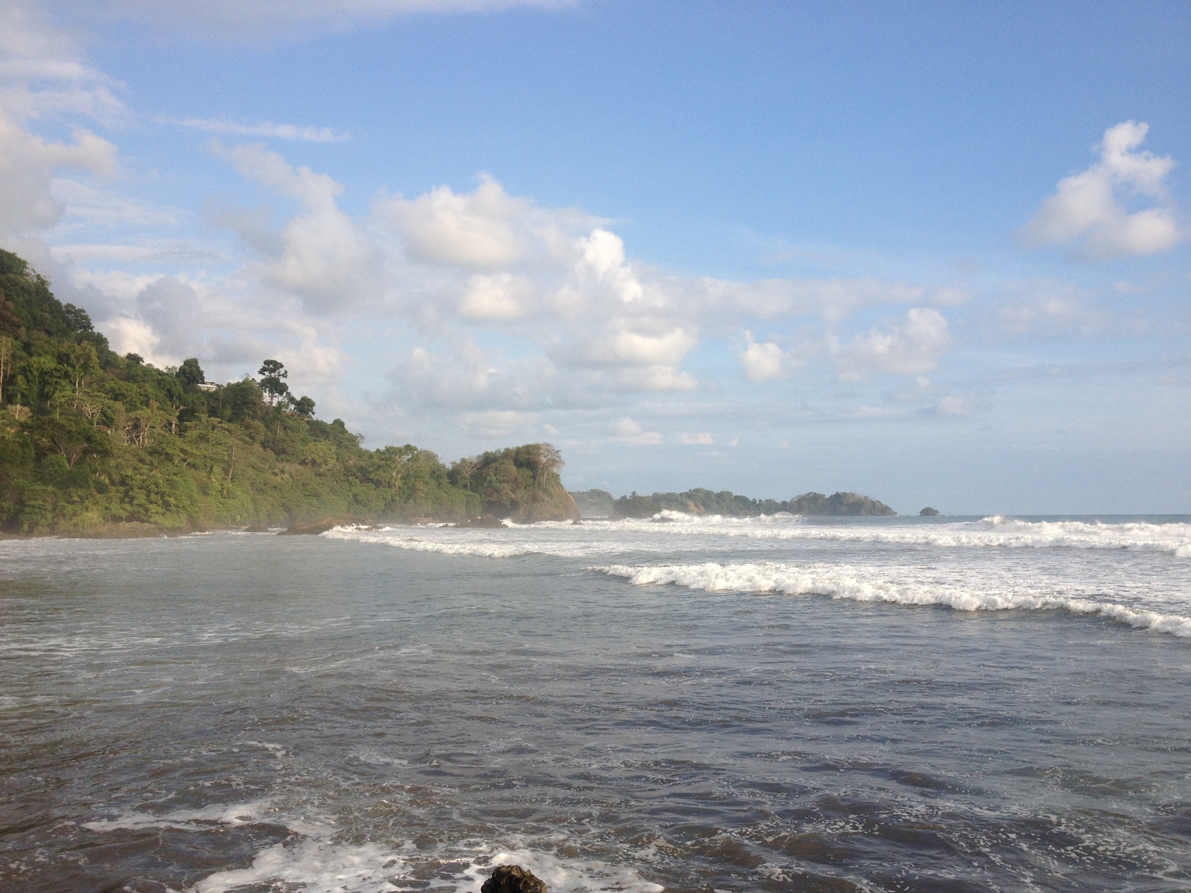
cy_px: 446
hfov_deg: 52.6
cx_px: 596
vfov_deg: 40.7
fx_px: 1204
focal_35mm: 35
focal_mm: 4.28
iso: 50
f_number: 2.4
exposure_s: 1/1577
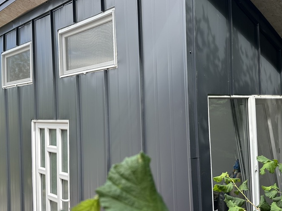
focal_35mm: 37
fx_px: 301
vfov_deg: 38.6
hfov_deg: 50.1
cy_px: 97
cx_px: 147
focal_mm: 6.86
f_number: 1.78
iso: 80
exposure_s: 1/850
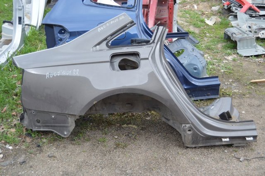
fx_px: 309
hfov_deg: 46.5
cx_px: 132
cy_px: 88
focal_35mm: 42
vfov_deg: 31.8
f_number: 5
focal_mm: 28
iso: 400
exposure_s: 1/100
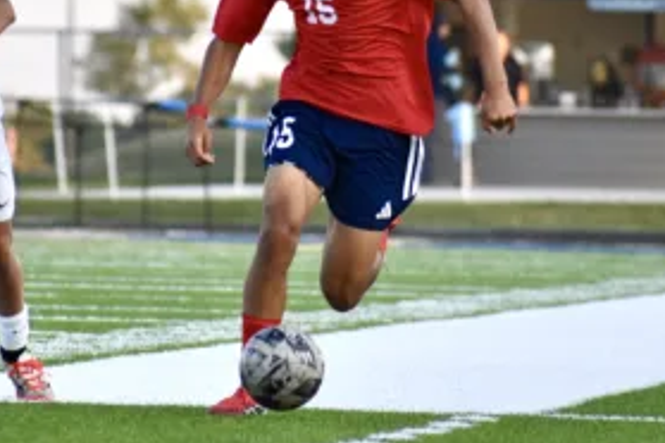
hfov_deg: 3.3
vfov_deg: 2.2
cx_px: 188
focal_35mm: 628
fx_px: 11600
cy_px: 105
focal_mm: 260
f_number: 6
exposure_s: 1/640
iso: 800
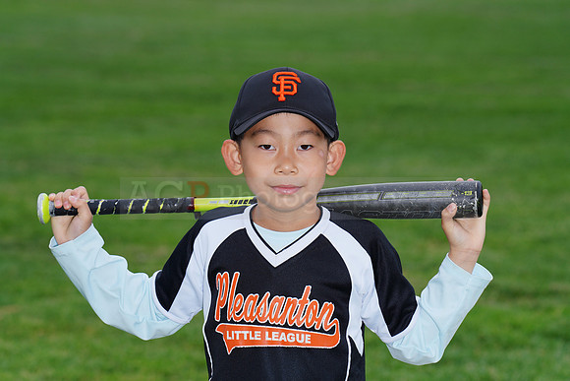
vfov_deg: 6.9
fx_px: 3167
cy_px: 190
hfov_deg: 10.3
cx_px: 285
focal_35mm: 200
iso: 200
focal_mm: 200
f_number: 8
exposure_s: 1/200
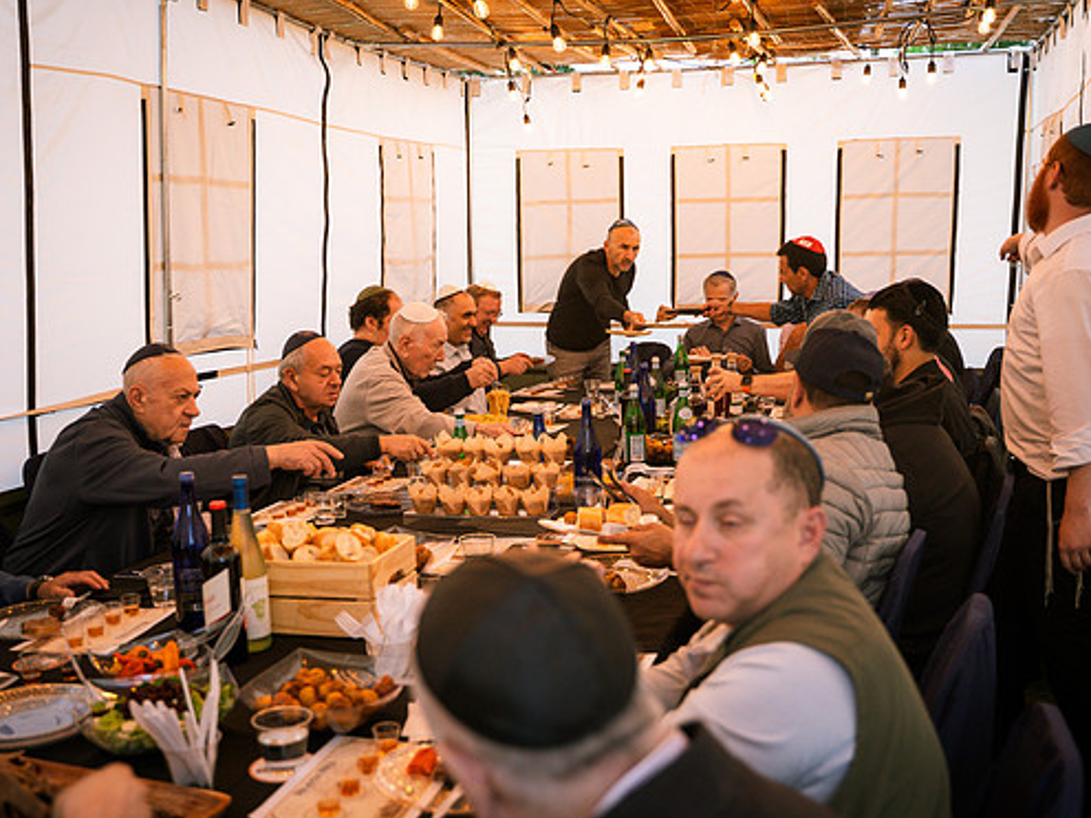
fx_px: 1197
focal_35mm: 38
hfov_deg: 49.0
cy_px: 411
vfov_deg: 37.7
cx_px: 551
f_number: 2.8
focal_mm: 33
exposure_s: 1/160
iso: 1250
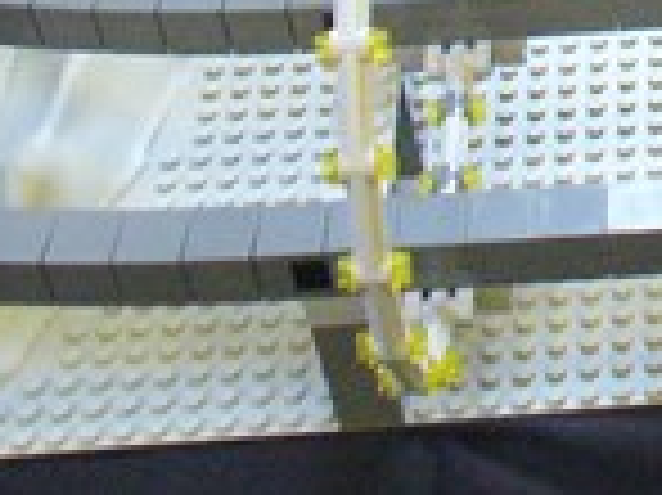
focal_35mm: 161
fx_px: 3076
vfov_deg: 8.7
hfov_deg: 11.2
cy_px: -531
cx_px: 1319
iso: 400
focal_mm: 6.1
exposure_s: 1/20
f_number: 2.8
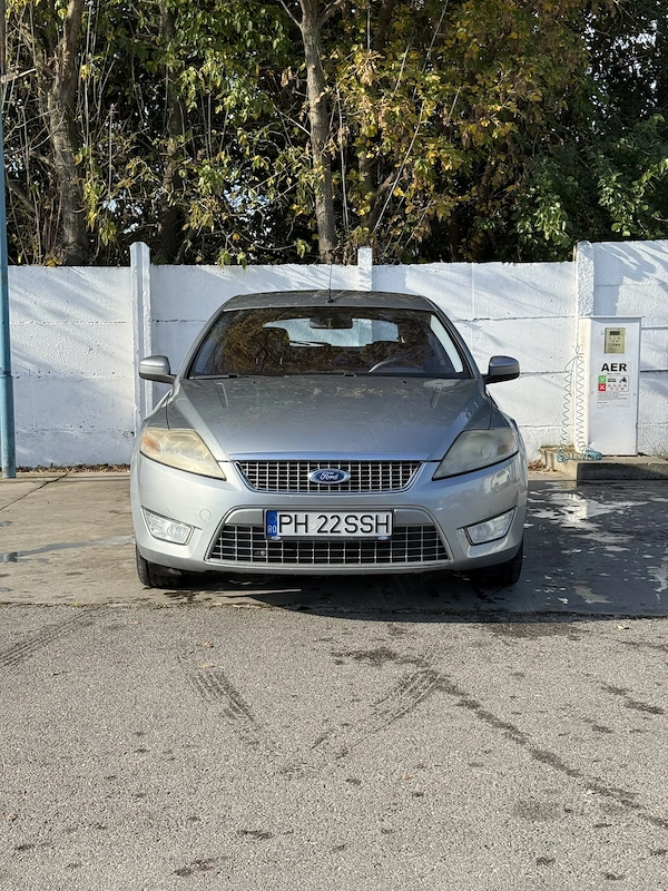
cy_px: 446
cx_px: 334
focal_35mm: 48
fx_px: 1235
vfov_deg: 39.7
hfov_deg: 30.3
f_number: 1.78
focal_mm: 6.76
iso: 64
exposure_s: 1/2415
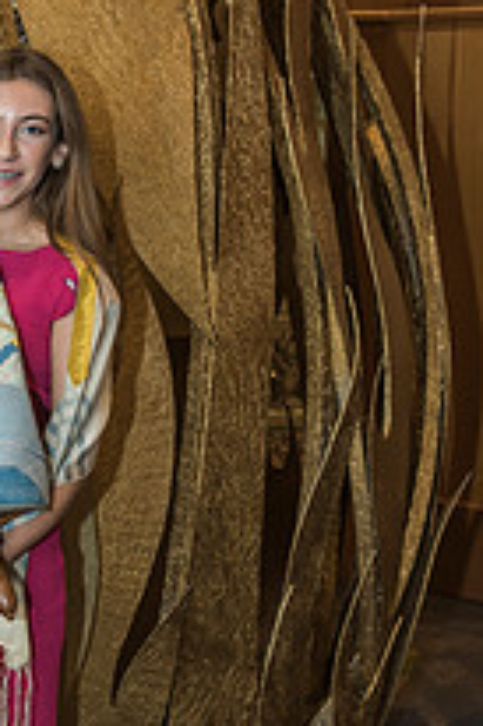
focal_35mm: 83
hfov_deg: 16.1
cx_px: -18
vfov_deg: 24.5
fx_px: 1673
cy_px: 352
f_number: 4
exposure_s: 1/200
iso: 800
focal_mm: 38
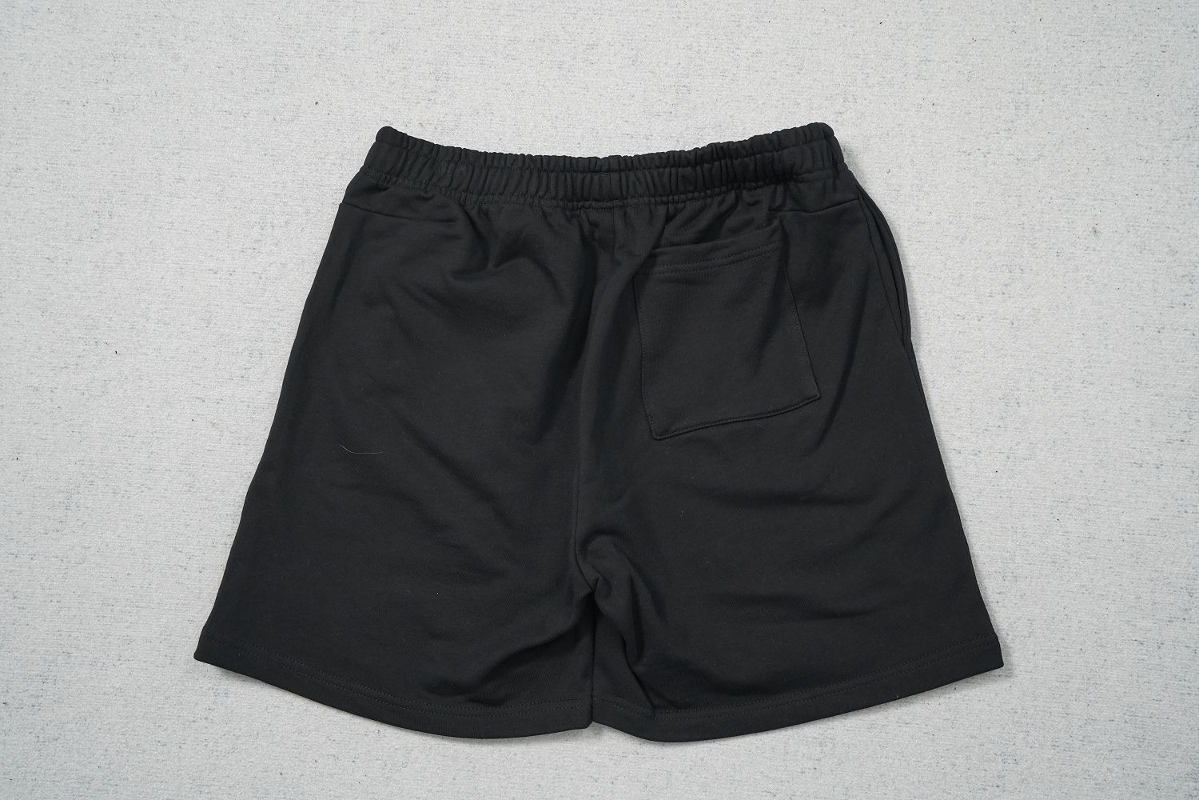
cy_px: 400
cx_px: 600
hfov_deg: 54.4
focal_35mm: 35
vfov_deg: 37.9
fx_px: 1166
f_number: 10
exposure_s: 1/100
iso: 1600
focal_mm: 35
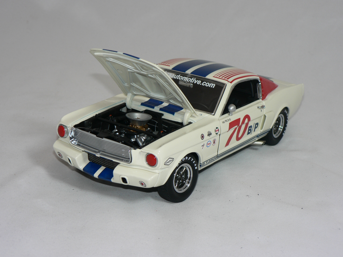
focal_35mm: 74
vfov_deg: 19.9
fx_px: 733
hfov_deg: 26.3
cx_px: 172
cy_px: 128
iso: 80
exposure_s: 1/60
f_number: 3.2
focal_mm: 12.4
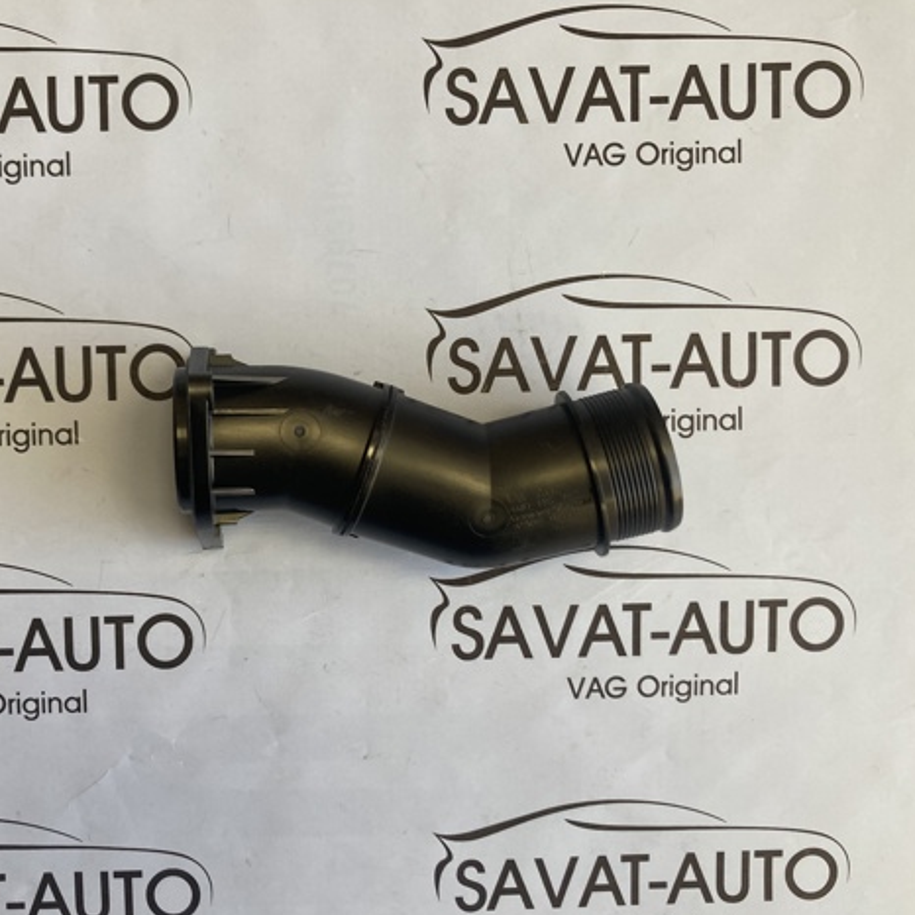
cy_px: 468
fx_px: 1017
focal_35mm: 34
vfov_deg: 48.4
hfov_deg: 48.0
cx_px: 346
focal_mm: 3.99
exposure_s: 1/121
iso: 80
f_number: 1.8
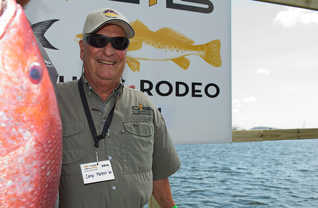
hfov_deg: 51.6
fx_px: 325
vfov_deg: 35.3
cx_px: 118
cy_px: 134
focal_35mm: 37
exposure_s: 1/250
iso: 125
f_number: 6.3
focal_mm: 28
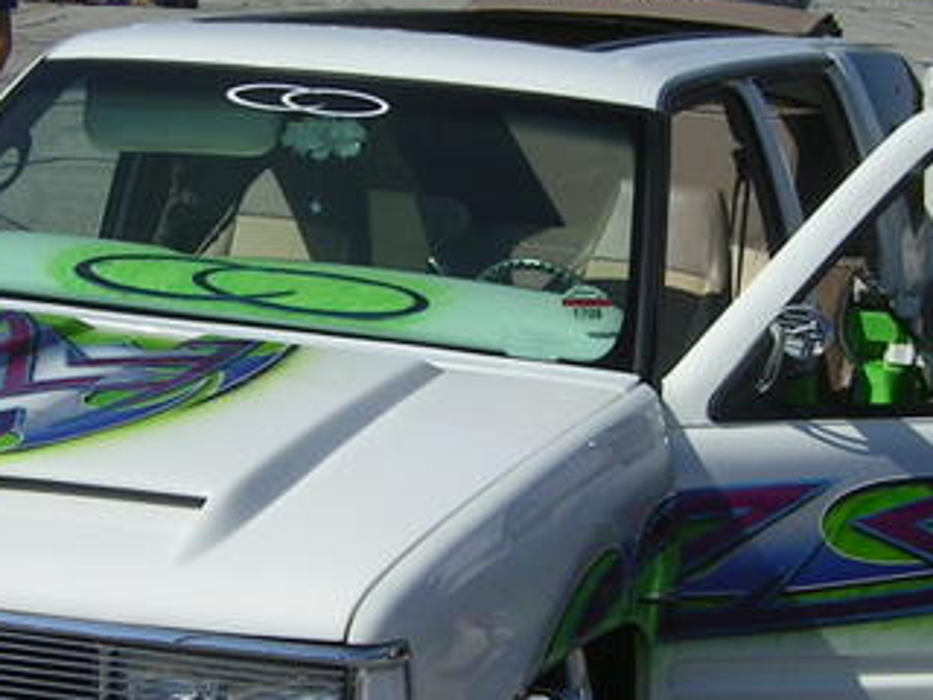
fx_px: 2426
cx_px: 426
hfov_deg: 21.8
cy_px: 461
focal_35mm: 90
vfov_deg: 16.4
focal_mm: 5.6
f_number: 4.8
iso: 50
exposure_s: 1/952
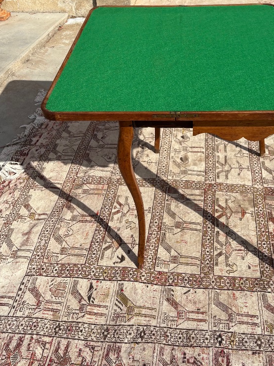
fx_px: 443
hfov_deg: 34.3
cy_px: 77
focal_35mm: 42
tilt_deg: -26.1
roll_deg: +1.8
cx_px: 155
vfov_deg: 42.9
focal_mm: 5.96
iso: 50
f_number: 1.6
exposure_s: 1/5348
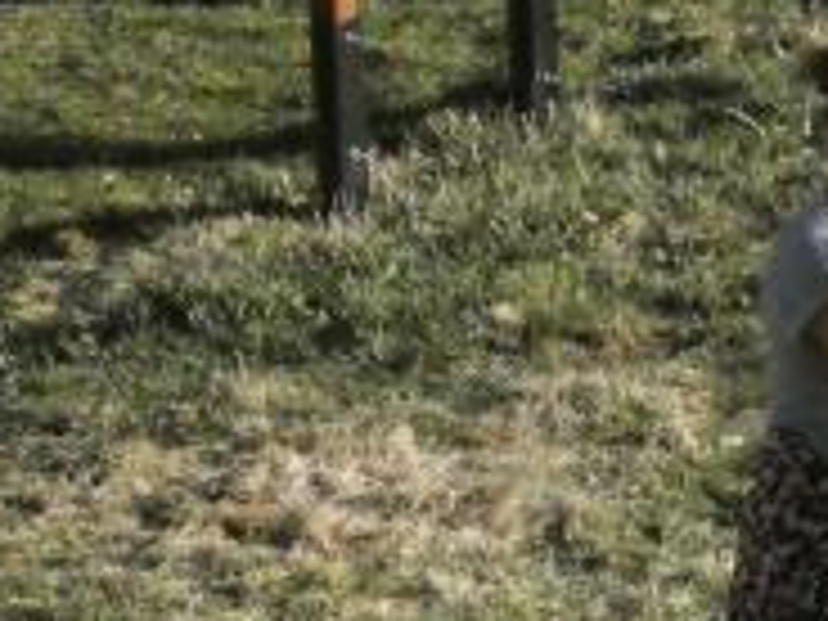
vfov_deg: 4.3
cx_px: 886
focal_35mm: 348
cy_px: 238
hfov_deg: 5.7
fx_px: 8324
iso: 3200
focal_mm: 28.8
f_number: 5.4
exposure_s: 1/8000
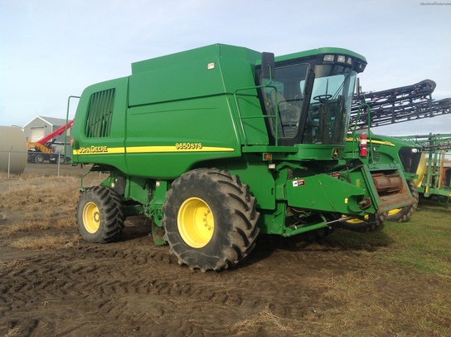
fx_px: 455
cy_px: 168
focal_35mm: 35
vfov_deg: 40.6
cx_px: 226
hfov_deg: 52.7
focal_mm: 4.28
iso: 50
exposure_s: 1/1681
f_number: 2.4
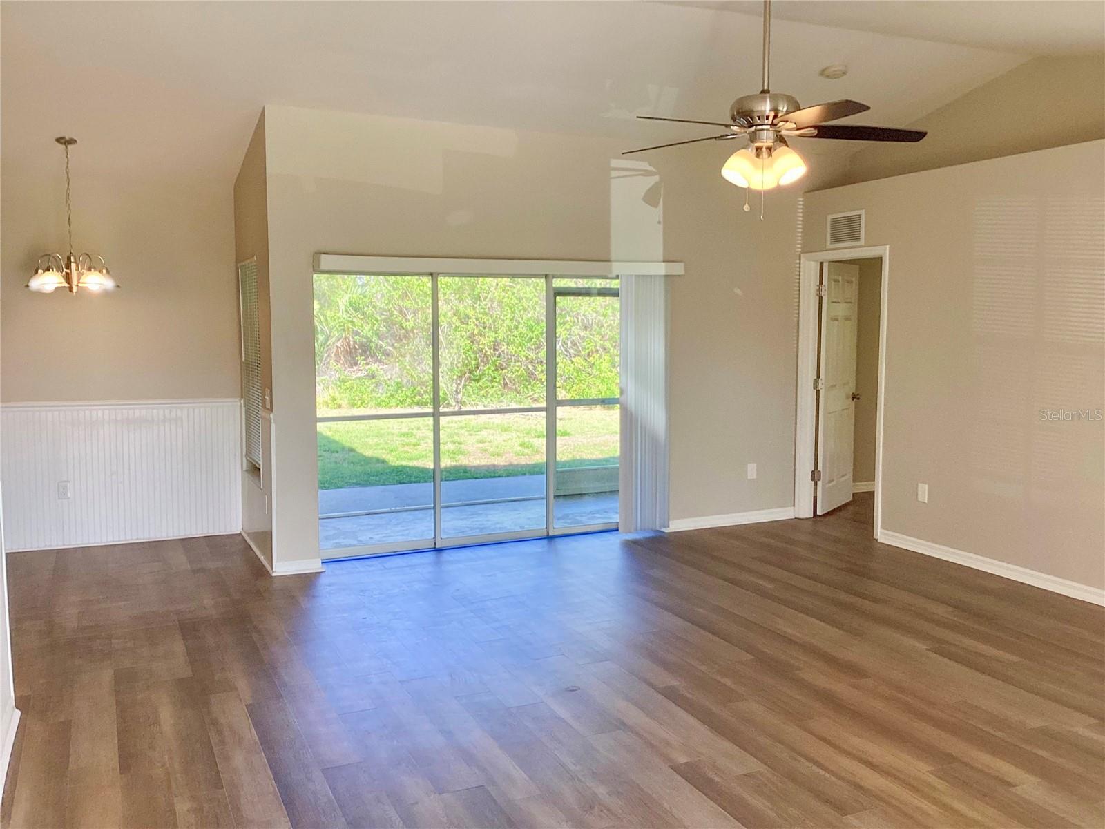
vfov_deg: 45.4
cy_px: 414
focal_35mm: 31
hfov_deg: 58.4
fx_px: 990
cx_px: 552
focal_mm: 3.3
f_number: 2.4
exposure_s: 1/120
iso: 64
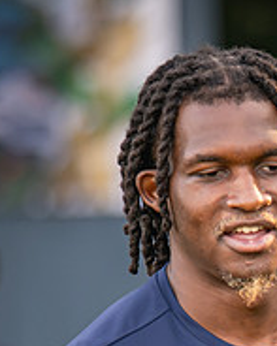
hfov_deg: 1.9
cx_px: 389
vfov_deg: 2.4
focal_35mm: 821
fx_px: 8420
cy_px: 338
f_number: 1.8
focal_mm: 135
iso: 400
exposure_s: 1/2000
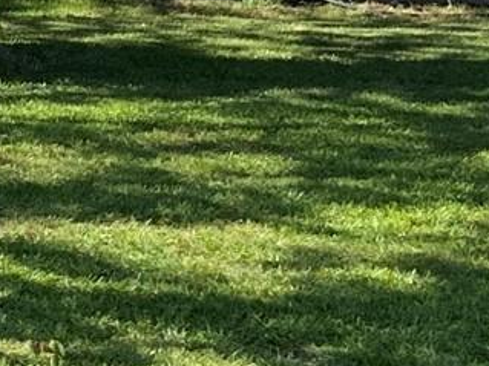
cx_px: -555
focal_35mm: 186
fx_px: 2627
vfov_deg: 7.8
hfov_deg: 9.7
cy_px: -270
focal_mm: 3
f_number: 1.8
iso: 16
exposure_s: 1/759
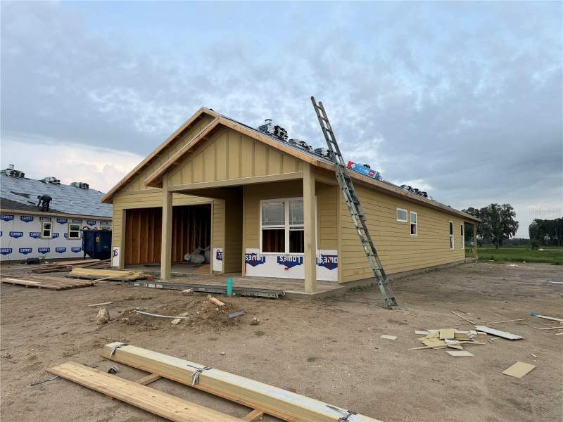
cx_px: 282
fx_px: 390
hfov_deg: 71.6
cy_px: 211
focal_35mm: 24
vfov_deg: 56.8
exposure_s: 1/1139
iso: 80
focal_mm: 6.76
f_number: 1.78
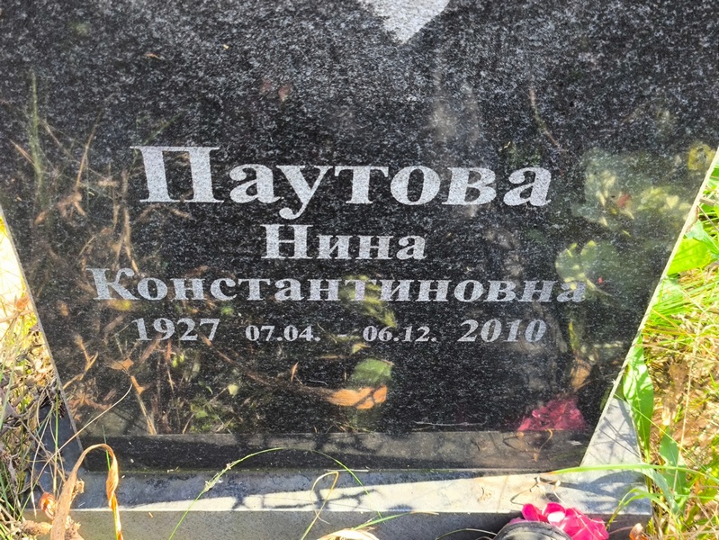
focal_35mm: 50
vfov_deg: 29.1
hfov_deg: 38.2
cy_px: 270
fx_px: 1039
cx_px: 360
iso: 50
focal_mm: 4.71
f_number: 1.7
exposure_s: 1/100
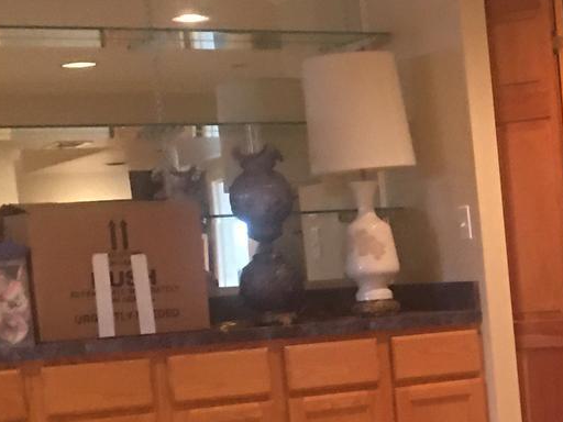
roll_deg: +4.1
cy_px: 510
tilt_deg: -5.2
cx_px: 782
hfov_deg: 15.9
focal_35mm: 116
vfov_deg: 12.5
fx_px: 1887
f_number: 2.2
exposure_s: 1/10
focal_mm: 4.15
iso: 80
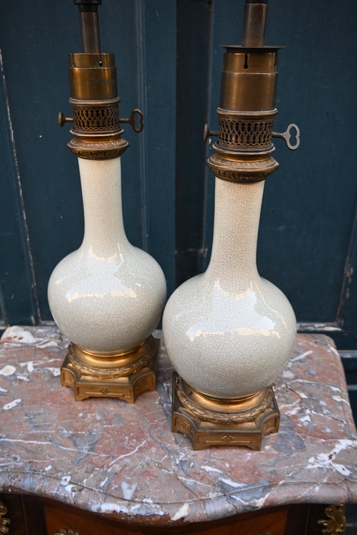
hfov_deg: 44.6
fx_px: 435
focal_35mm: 29
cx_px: 178
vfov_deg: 63.2
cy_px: 268
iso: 400
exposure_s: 1/250
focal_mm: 19.5
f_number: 3.5
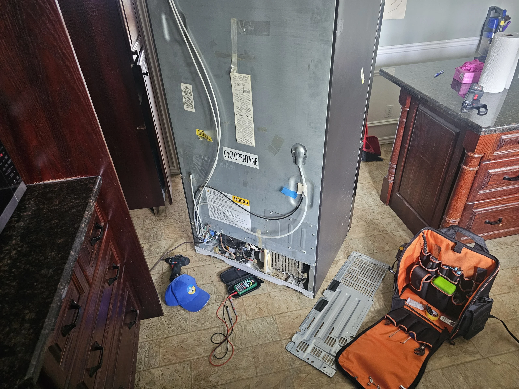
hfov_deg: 73.9
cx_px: 260
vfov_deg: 58.9
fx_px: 345
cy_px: 194
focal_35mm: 23
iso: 500
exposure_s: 1/30
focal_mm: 6.3
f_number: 1.7
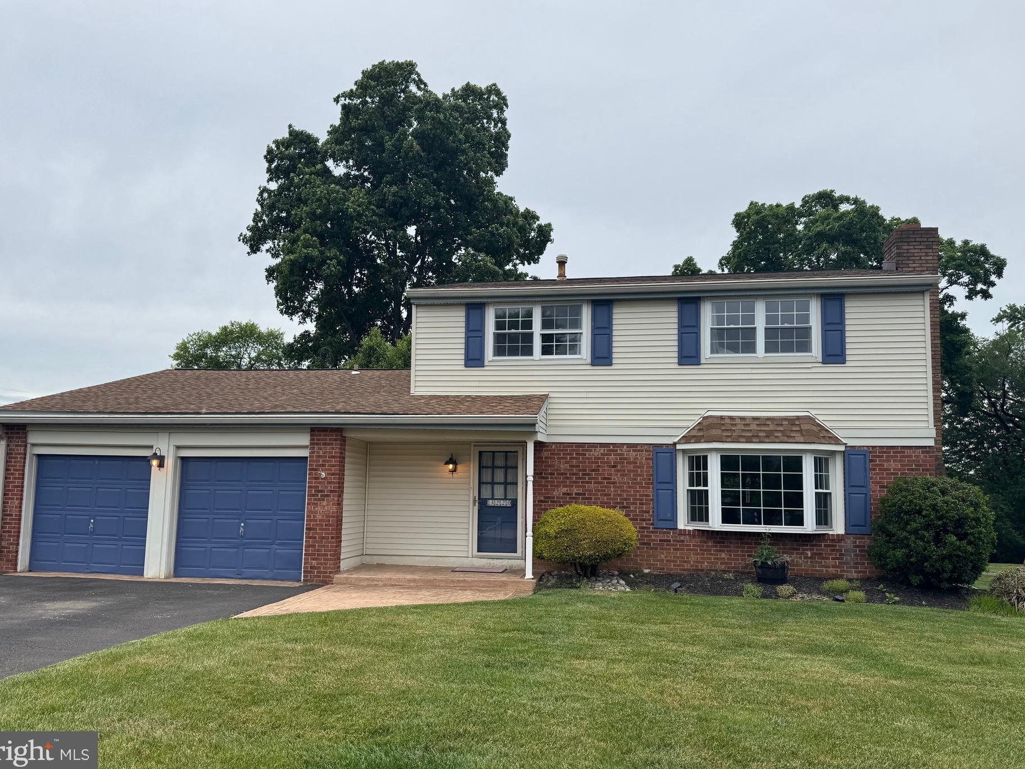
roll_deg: +0.4
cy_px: 374
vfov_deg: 54.9
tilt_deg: +5.5
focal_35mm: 25
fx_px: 740
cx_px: 502
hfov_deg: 69.4
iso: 80
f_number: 1.78
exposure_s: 1/995
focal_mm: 6.76
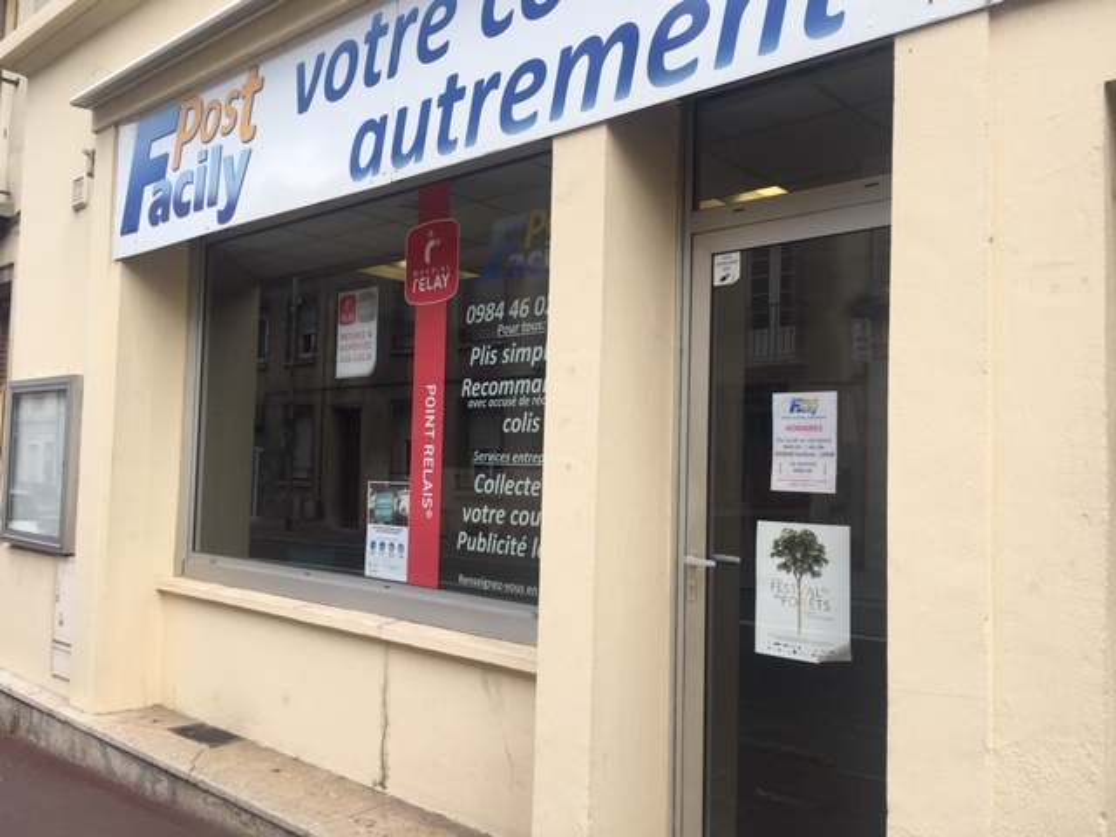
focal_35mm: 29
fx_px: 935
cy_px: 418
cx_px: 558
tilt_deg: +3.2
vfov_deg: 48.2
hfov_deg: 61.7
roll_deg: -1.7
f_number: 2.2
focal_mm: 4.15
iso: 25
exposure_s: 1/587
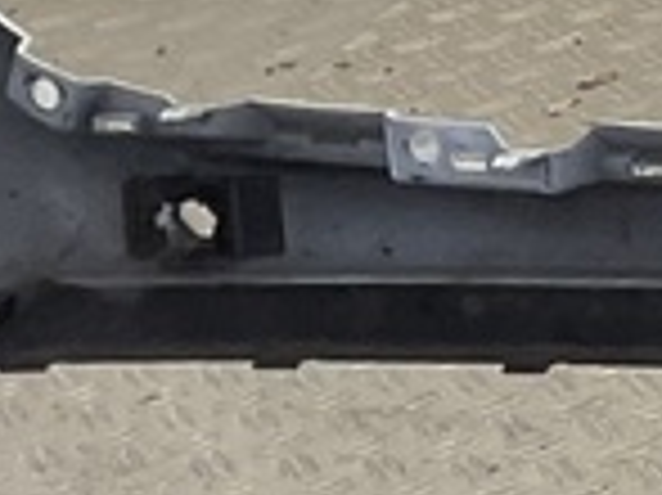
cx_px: 2099
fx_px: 3803
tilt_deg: -31.2
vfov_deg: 7.4
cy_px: 486
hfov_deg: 8.2
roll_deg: +1.8
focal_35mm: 199
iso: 32
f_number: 1.8
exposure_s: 1/120
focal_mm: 3
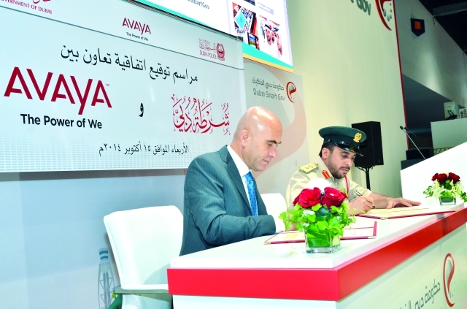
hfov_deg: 46.5
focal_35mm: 42
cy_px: 154
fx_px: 543
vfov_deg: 31.7
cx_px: 234
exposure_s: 1/80
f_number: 7.1
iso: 800
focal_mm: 28
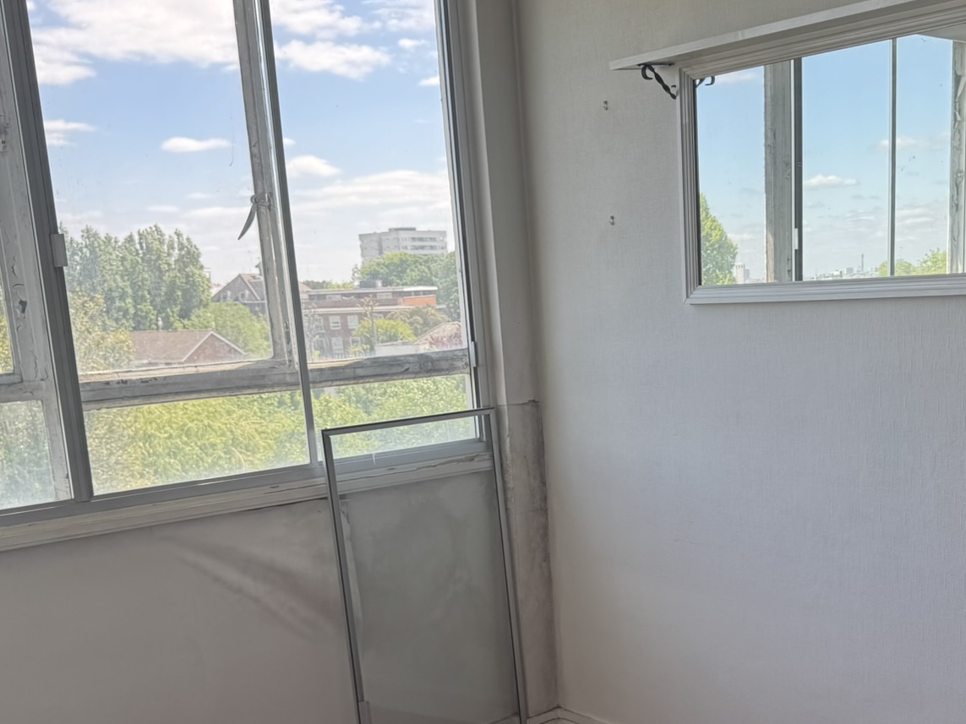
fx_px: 1200
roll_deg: +2.9
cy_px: 537
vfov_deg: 33.0
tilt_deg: -11.8
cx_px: 614
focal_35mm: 43
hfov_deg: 43.5
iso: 80
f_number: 1.78
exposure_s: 1/588
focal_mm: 6.76
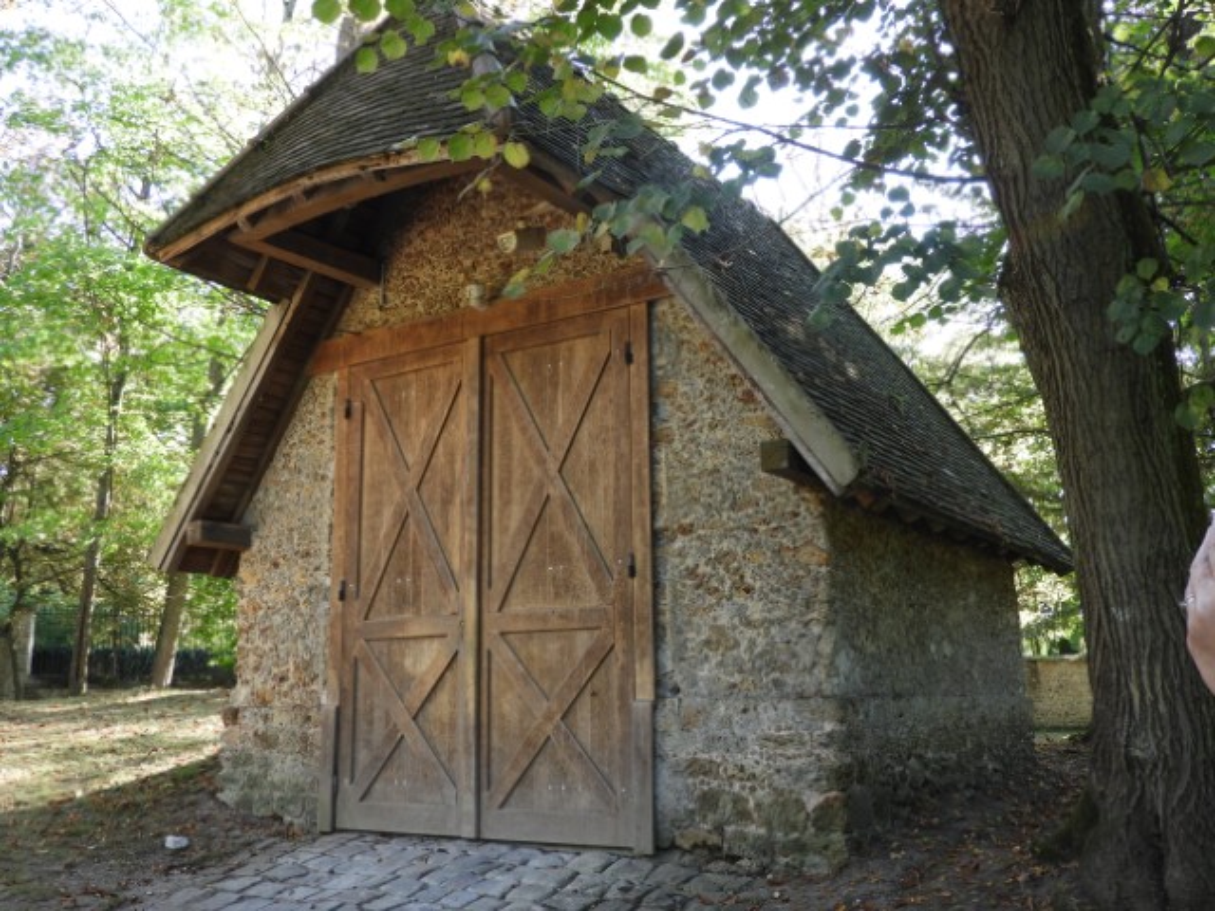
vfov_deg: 42.9
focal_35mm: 33
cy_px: 456
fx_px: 1158
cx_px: 608
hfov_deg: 55.4
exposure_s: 1/50
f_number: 3.6
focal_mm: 5.9
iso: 100
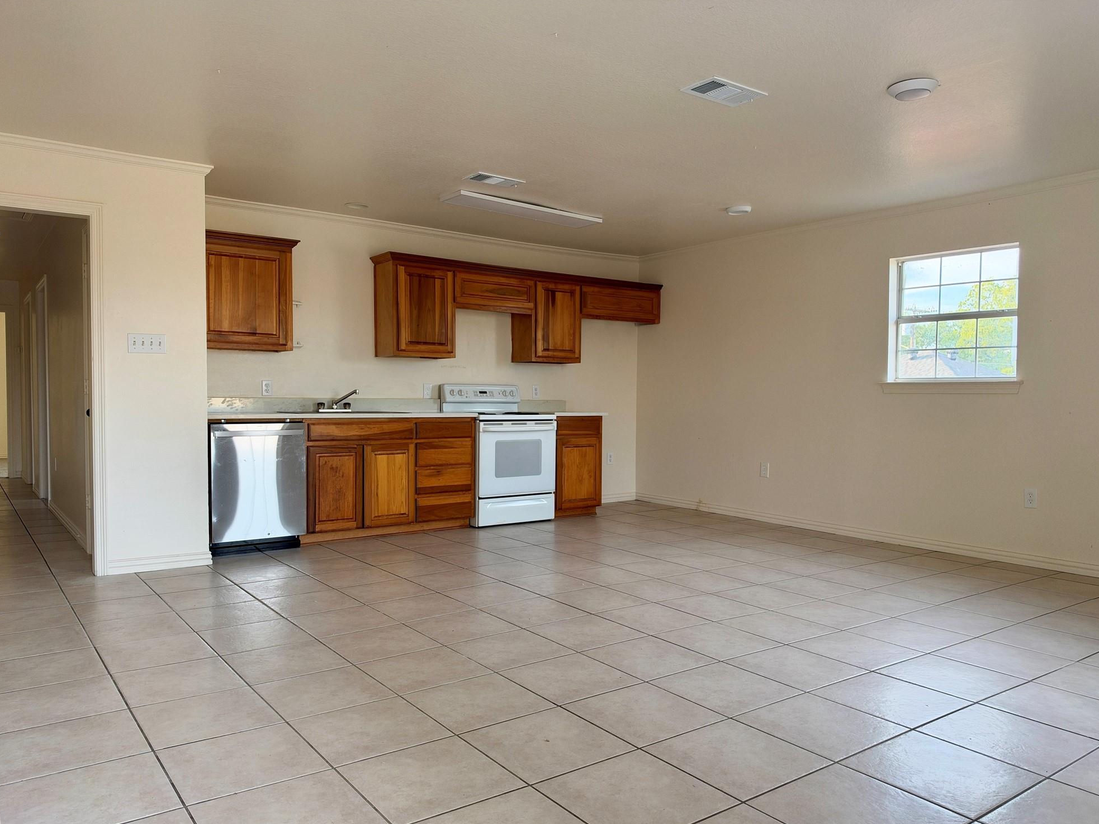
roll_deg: -1.7
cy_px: 426
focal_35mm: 25
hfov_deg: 69.4
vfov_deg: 54.9
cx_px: 542
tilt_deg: -2.2
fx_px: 794
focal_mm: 6.93
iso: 200
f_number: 1.8
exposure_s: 1/225
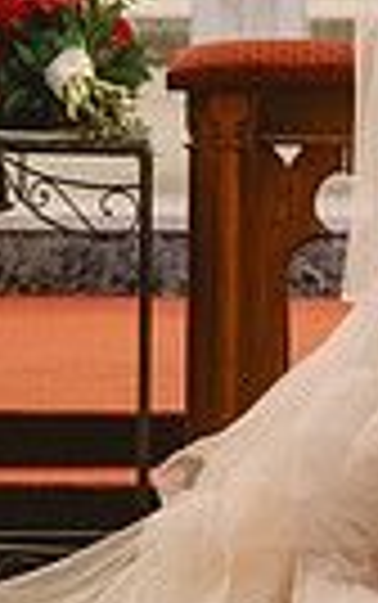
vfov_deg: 3.1
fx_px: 11217
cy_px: -162
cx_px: 623
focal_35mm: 682
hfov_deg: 1.9
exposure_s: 1/160
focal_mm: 200
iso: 2000
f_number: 2.8
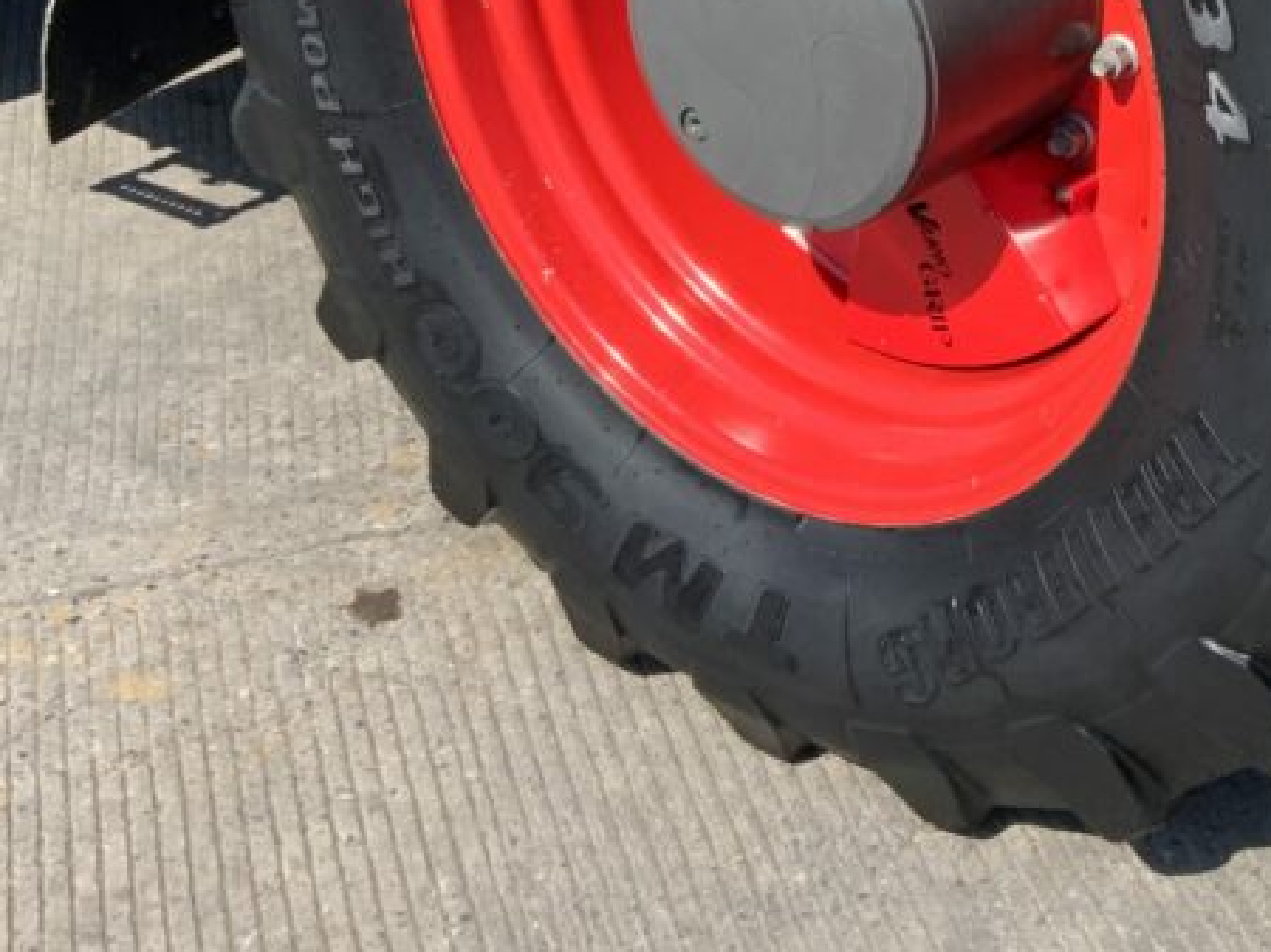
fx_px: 2422
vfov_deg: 21.2
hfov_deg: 27.9
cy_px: -82
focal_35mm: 66
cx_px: 1220
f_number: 1.8
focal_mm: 3
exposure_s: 1/829
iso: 16
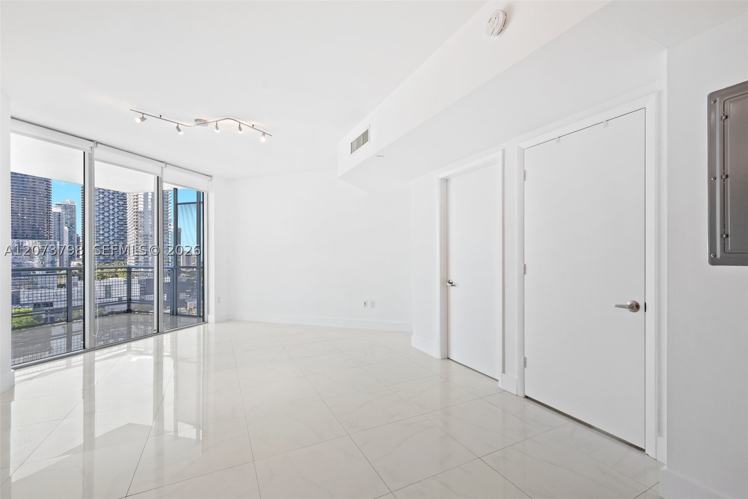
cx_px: 374
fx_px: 312
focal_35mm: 15
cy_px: 250
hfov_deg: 100.4
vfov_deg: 77.4
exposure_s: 1/15
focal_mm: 15
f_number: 8
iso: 250
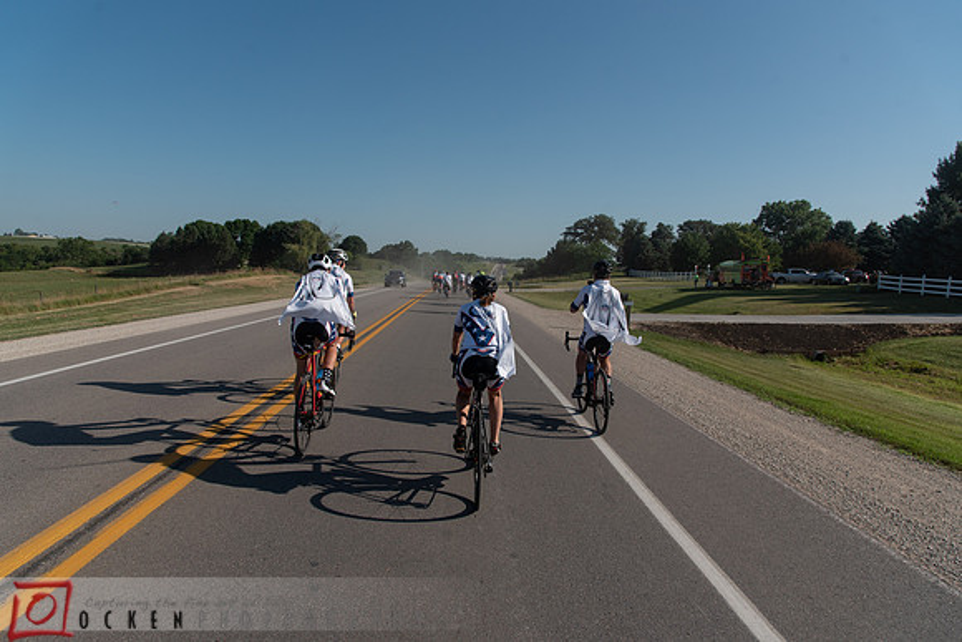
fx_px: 641
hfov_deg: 73.7
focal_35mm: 24
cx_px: 481
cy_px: 321
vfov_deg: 53.2
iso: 200
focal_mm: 24
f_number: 6.3
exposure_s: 1/1600
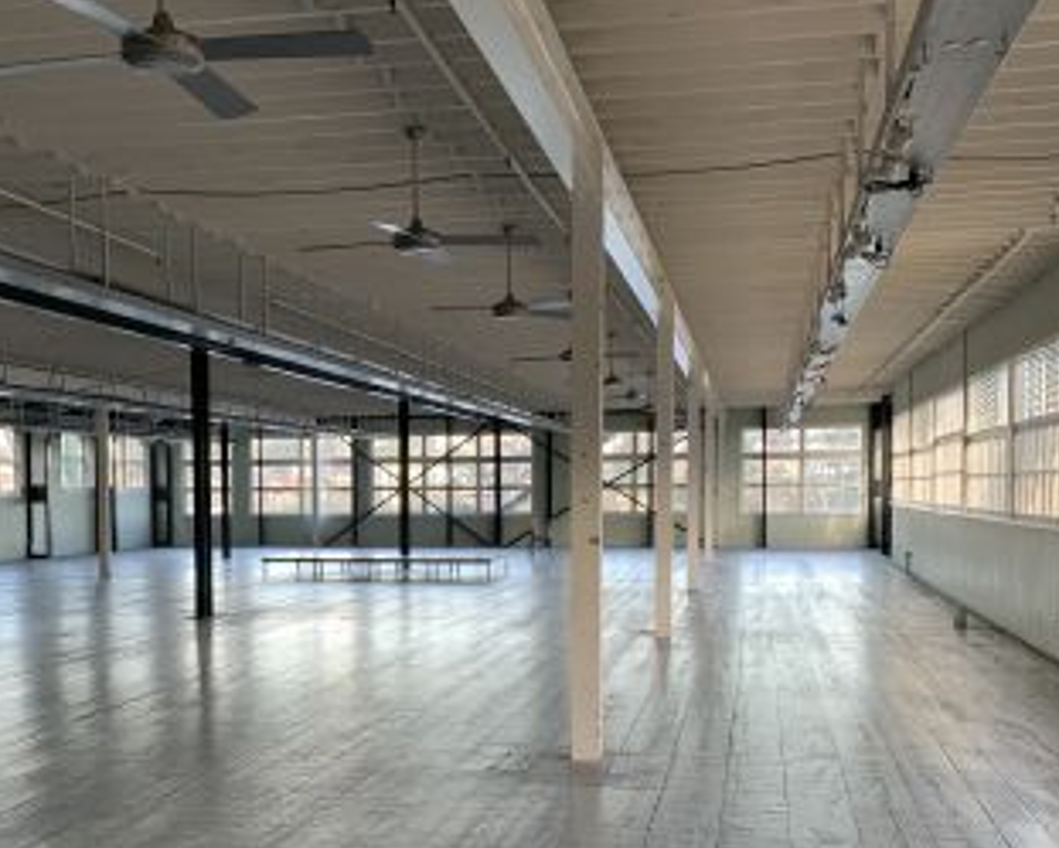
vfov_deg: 30.6
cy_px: 586
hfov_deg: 37.6
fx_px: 1536
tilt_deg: -3.3
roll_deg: +0.9
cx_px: 354
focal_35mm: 49
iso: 100
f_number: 1.8
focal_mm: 4.25
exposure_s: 1/118
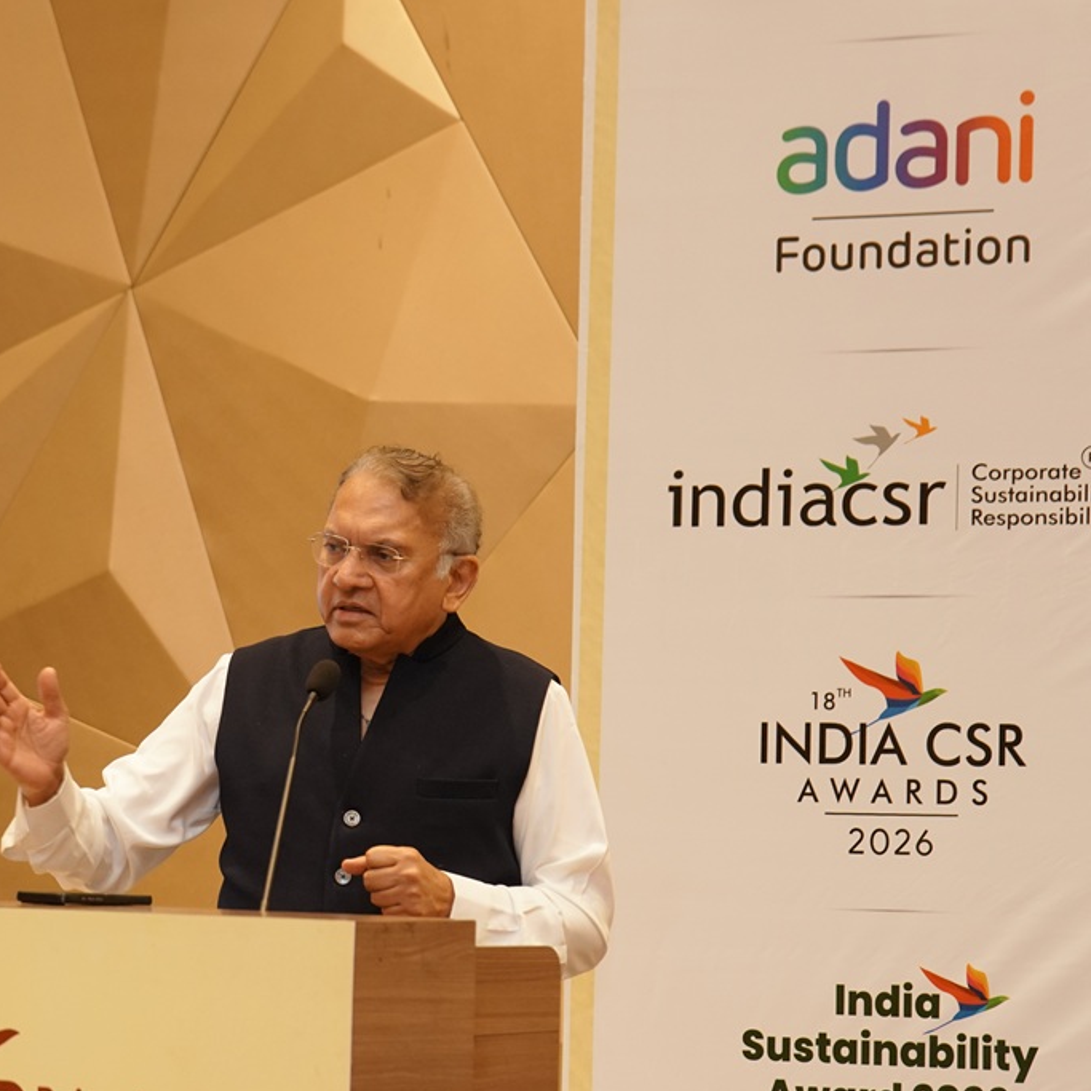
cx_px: 306
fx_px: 4814
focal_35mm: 135
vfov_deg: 12.9
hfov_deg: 12.9
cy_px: 549
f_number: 4.5
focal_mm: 70
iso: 1250
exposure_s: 1/200
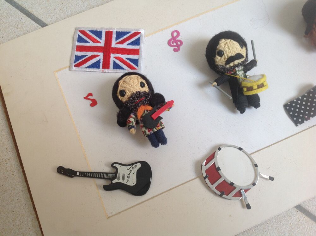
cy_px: 118
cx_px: 158
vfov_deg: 40.6
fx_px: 319
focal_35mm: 35
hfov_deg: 52.7
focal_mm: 4.28
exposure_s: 1/60
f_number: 2.4
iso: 64
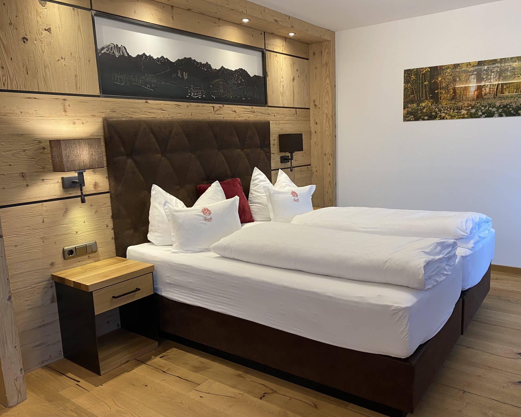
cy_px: 215
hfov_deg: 62.1
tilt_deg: -9.8
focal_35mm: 28
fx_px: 432
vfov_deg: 51.5
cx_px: 280
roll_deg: +1.7
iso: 80
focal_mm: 4.25
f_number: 1.8
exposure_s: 1/50
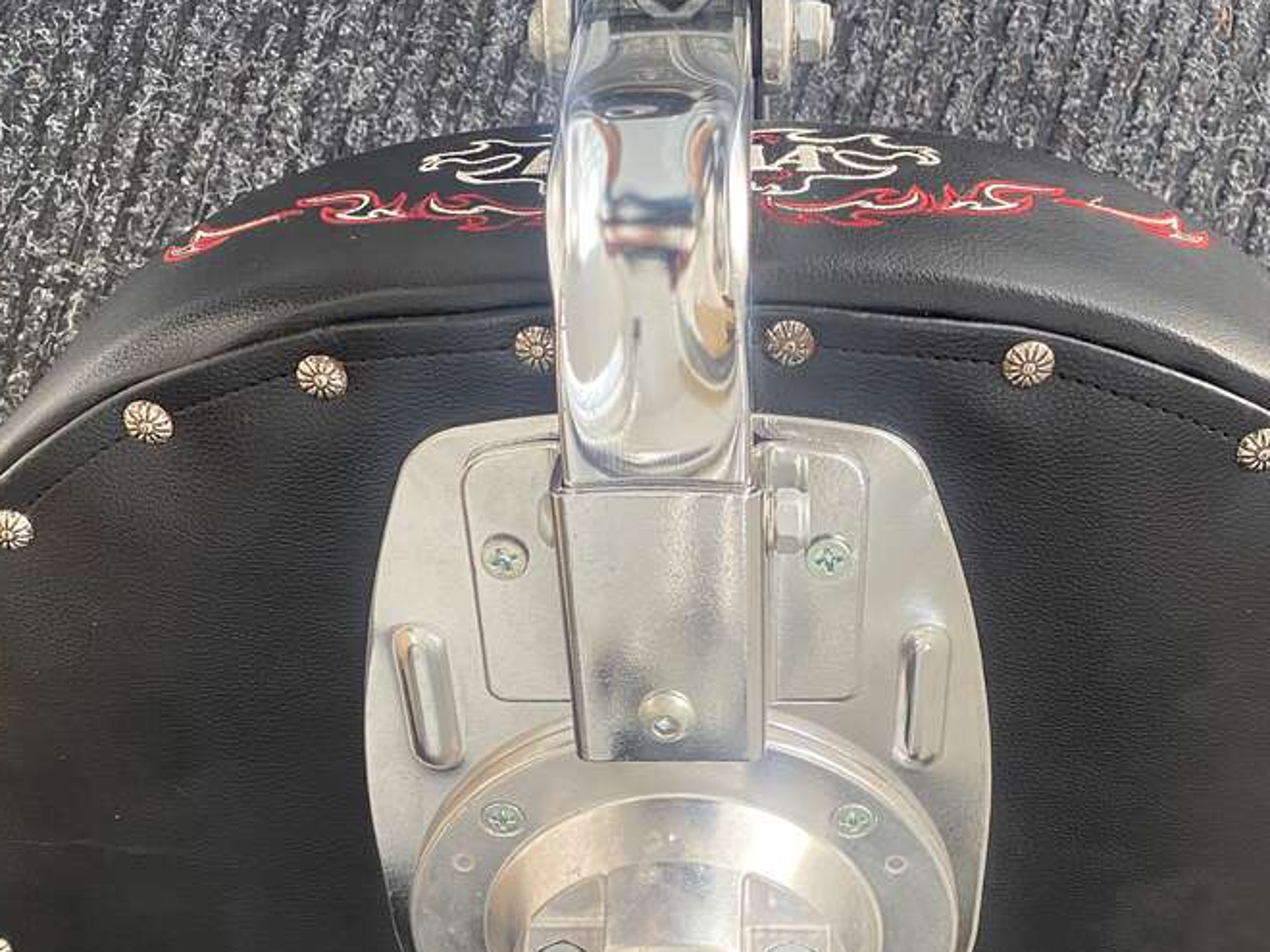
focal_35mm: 42
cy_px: 700
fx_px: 1541
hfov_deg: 44.7
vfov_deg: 33.7
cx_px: 726
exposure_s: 1/79
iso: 125
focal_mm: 4.25
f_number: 1.8
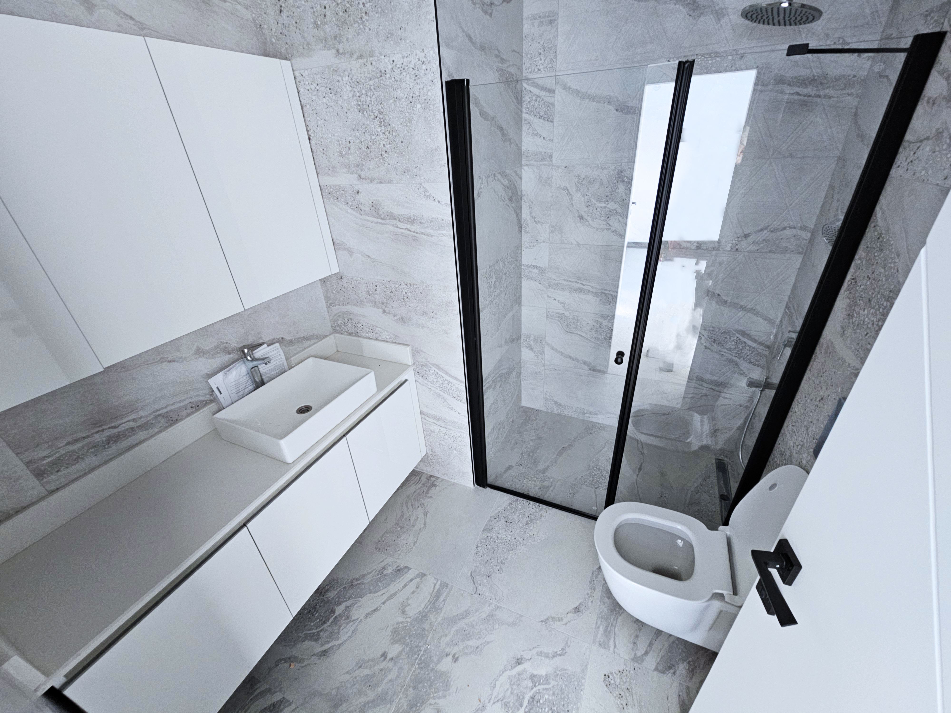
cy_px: 356
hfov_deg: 106.2
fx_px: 357
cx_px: 476
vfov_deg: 89.9
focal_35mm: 13
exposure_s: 1/33
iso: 500
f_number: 2.2
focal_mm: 2.2
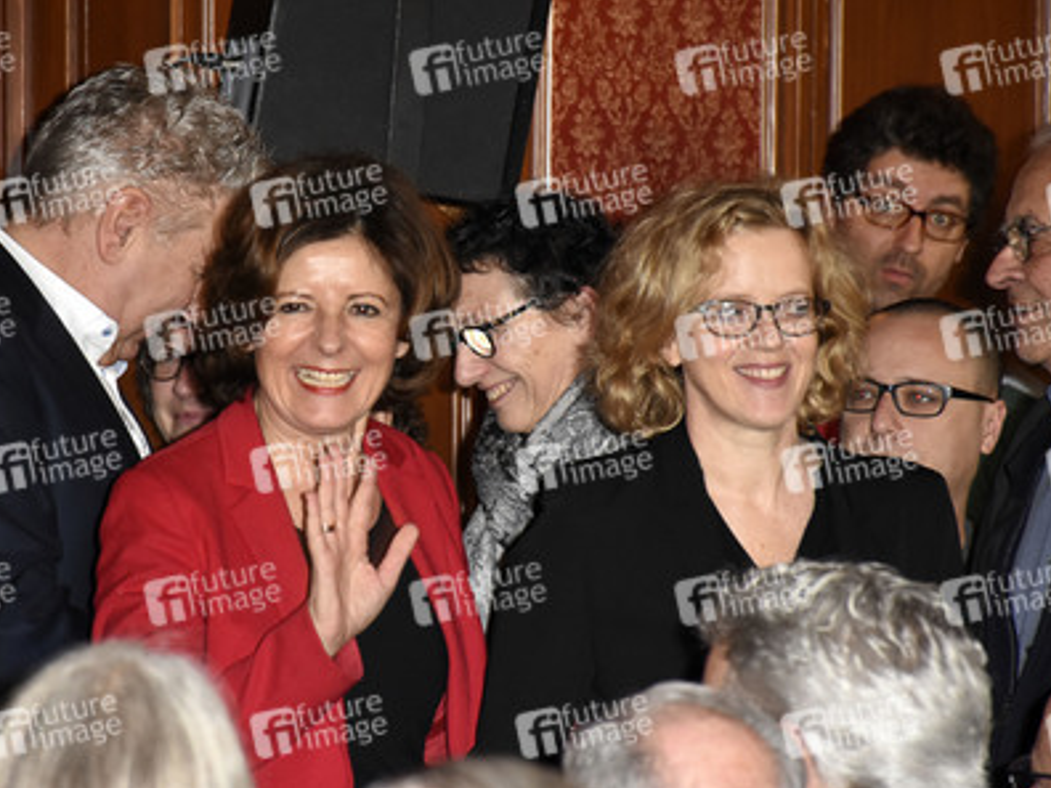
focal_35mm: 230
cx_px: 514
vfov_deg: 6.5
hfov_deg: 8.6
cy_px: 395
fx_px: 6983
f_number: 6.3
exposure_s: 1/60
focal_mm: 140
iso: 1600
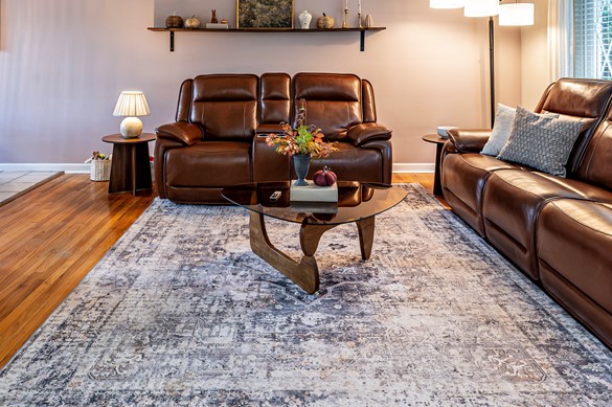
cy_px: 59
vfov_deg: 45.8
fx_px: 442
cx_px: 276
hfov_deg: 69.3
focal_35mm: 26
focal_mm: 14
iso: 1600
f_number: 8
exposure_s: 1/60
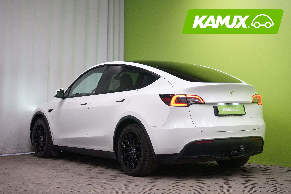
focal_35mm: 70
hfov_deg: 28.8
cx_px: 146
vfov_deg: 19.5
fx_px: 566
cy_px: 97
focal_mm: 70
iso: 2500
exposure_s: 1/30
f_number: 9
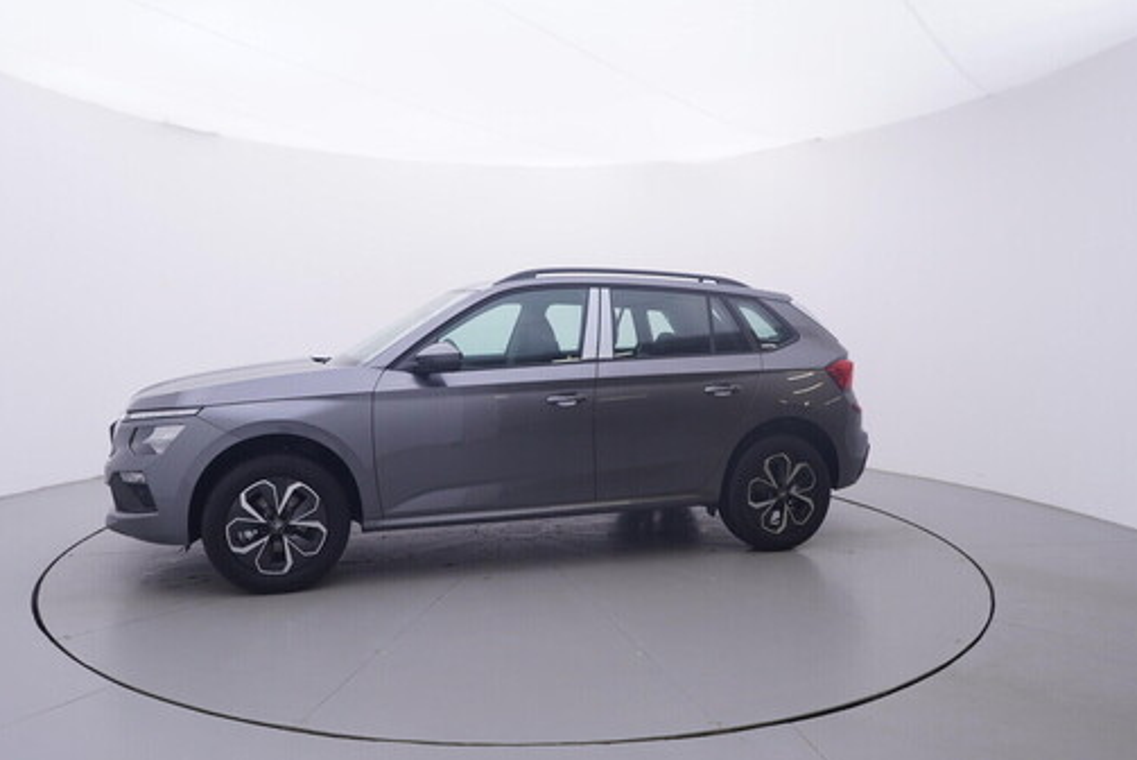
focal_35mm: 25
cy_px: 377
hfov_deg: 72.4
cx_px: 526
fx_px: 776
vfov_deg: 52.2
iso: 200
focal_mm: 15
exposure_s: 1/80
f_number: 5
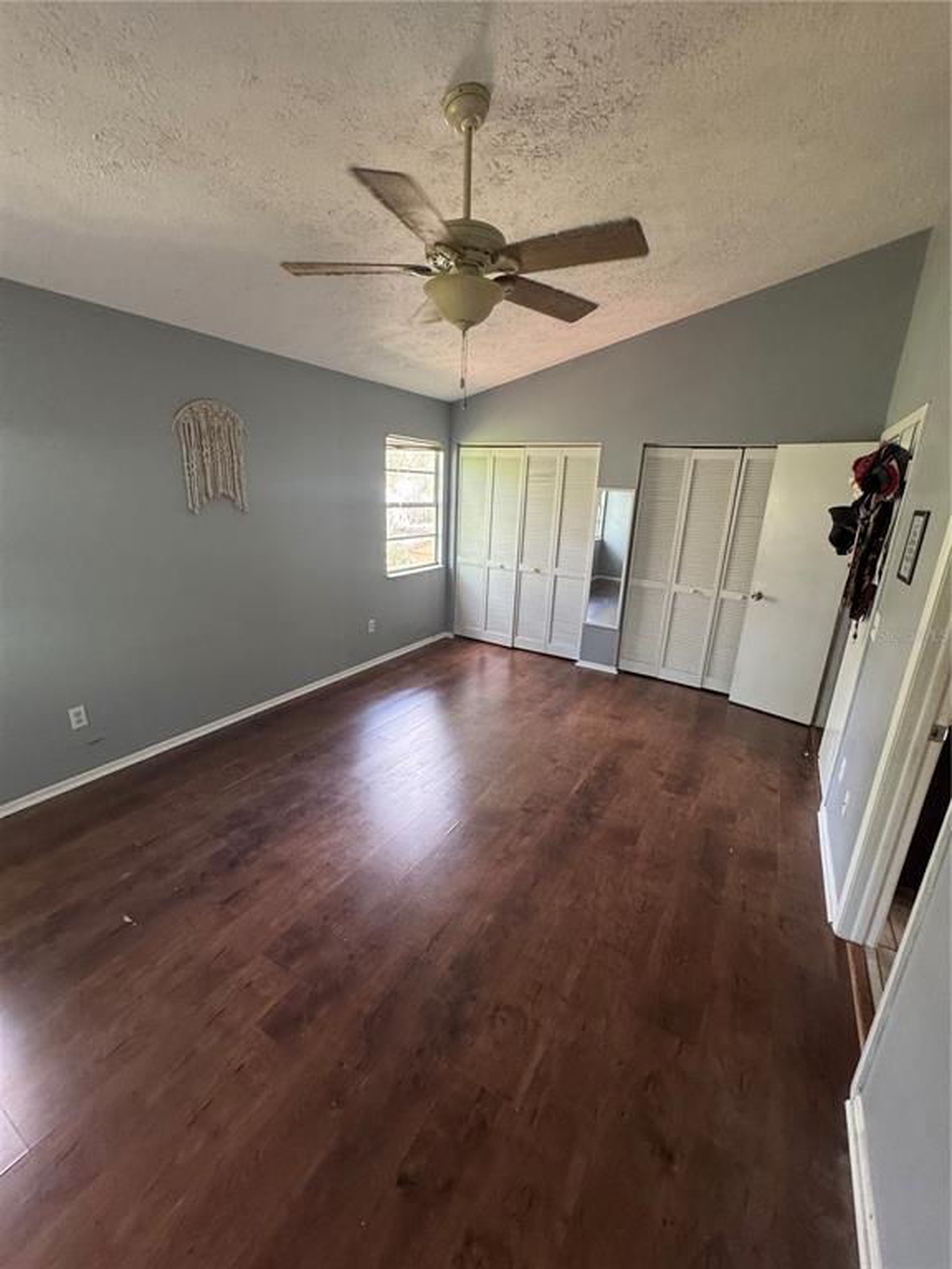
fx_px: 513
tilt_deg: -16.8
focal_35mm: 14
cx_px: 476
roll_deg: -2.2
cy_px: 634
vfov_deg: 102.1
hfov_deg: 85.7
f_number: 2.2
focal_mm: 2.22
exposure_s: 1/60
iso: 320
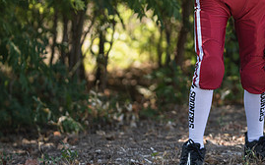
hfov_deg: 9.6
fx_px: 1567
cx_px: 210
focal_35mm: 217
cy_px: -10
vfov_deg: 6.0
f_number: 2.8
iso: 80
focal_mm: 88
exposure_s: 1/320
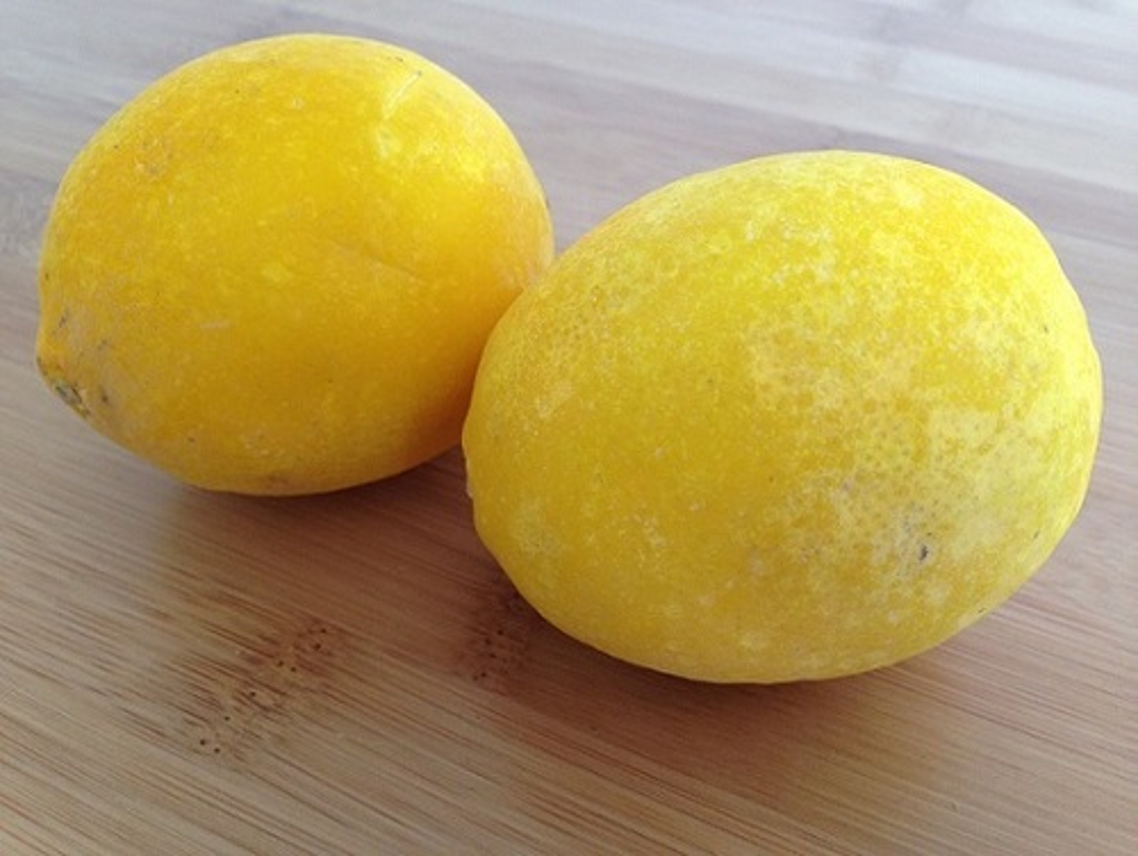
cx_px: 569
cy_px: 428
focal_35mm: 33
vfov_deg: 43.0
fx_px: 1086
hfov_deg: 55.3
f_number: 2.4
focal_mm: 4.12
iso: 100
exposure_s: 1/20
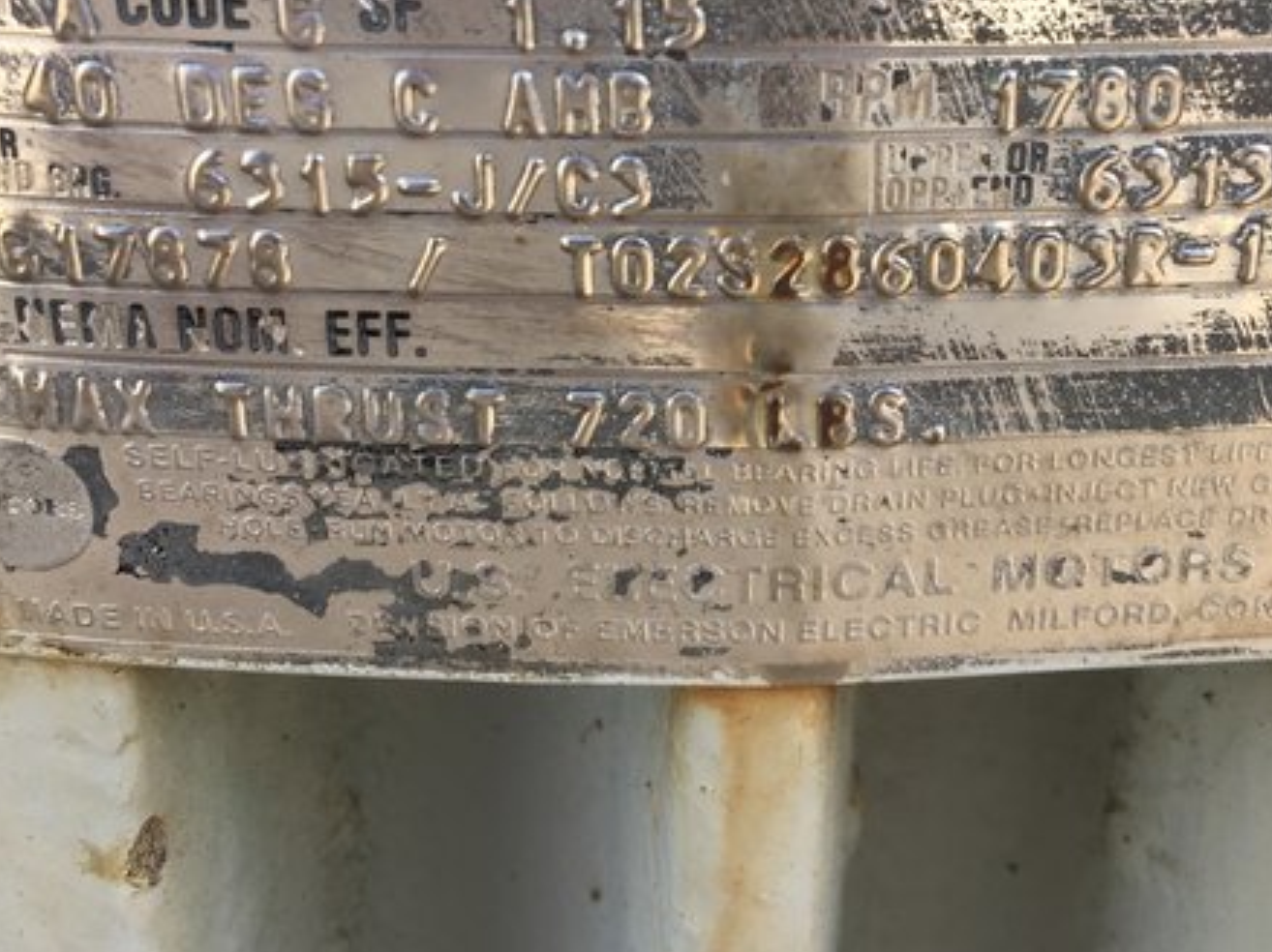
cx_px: 743
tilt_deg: -20.0
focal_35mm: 53
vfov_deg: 27.0
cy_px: 197
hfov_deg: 36.1
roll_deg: -3.0
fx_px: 1946
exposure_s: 1/194
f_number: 2.2
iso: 32
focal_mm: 4.15
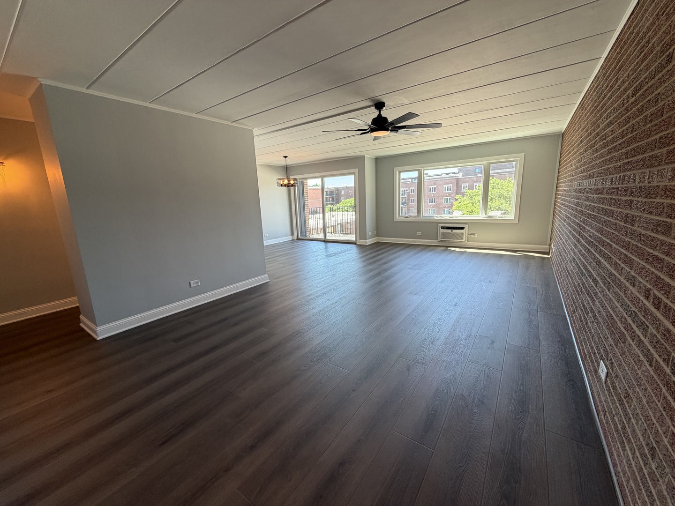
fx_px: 273
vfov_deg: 85.7
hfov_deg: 102.1
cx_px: 338
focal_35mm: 14
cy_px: 253
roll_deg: +2.1
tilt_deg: -10.9
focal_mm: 2.22
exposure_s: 1/120
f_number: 2.2
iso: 125
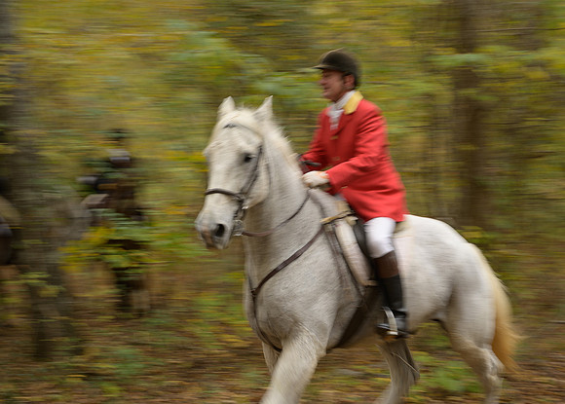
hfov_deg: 32.8
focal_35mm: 59
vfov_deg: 23.9
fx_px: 955
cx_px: 351
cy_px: 199
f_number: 5
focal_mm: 49
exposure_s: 1/40
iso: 160
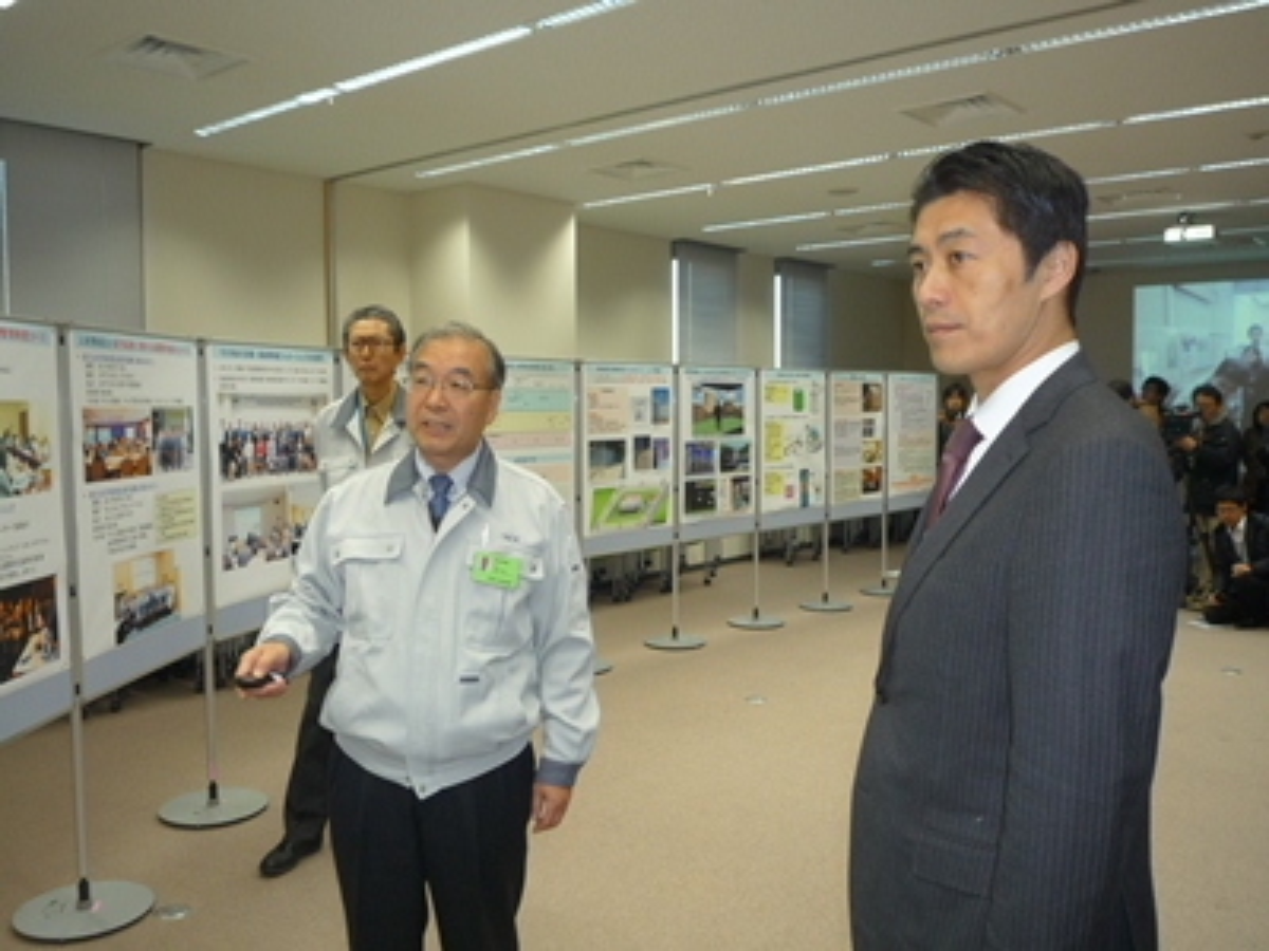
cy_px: 476
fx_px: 1100
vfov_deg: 46.8
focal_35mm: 30
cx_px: 634
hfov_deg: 60.0
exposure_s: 1/30
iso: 160
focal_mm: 5.3
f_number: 3.4
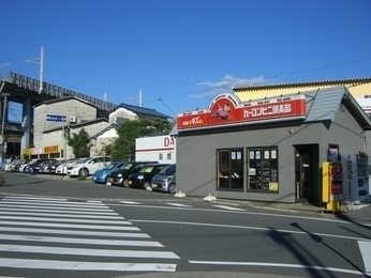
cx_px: 186
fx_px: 408
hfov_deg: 48.9
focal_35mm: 38
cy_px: 139
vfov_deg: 37.8
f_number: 4.3
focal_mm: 6.2
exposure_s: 1/1250
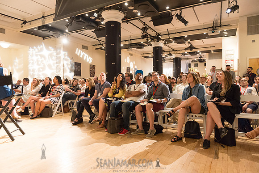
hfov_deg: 73.7
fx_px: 173
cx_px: 130
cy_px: 86
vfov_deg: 53.2
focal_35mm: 24
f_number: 2.8
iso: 4000
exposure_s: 1/200
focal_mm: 24
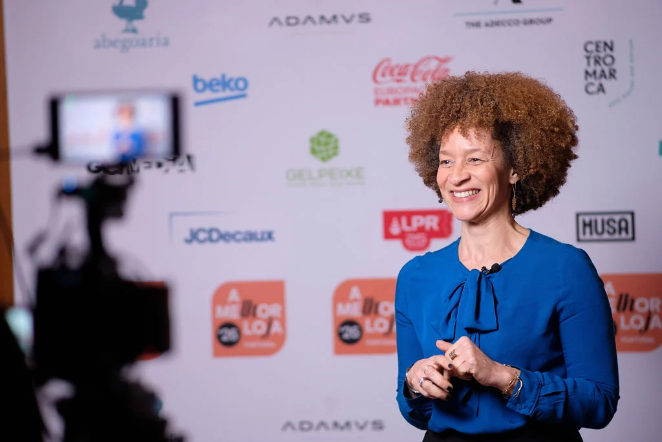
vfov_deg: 10.7
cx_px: 331
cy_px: 221
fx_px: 2354
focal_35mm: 128
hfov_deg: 16.0
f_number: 1.8
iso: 800
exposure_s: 1/160
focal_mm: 85
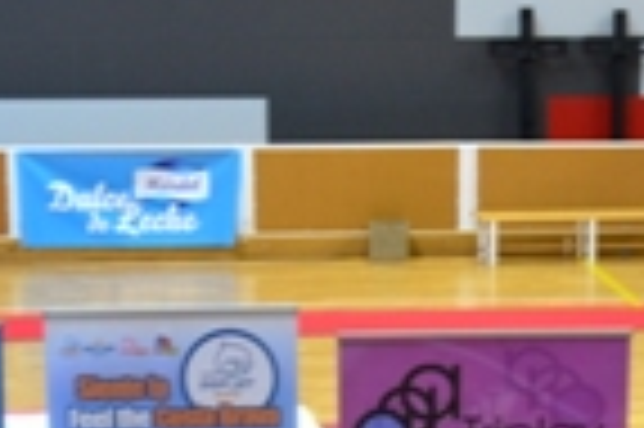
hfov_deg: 13.9
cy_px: 583
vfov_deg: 9.1
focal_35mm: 147
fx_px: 2627
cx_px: 468
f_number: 5.6
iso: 640
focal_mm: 28
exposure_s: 1/30
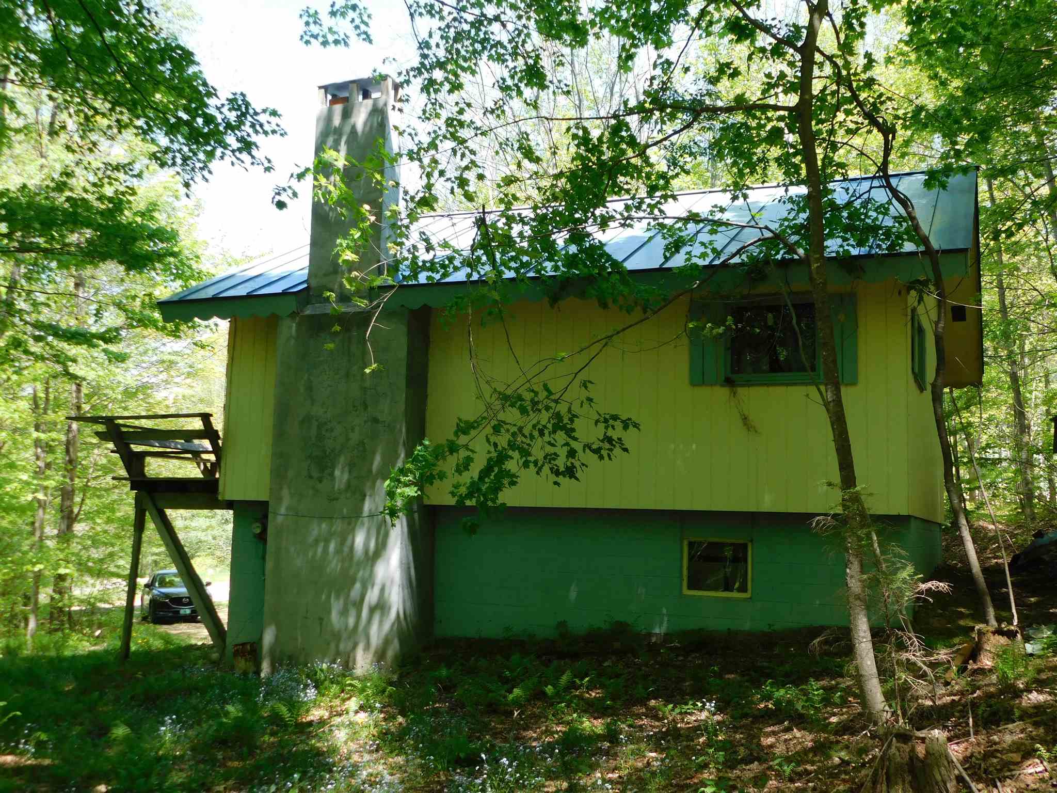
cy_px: 396
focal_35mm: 36
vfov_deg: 39.7
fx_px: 1099
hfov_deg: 51.4
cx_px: 528
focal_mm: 6.3
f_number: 3.5
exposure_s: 1/200
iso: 125
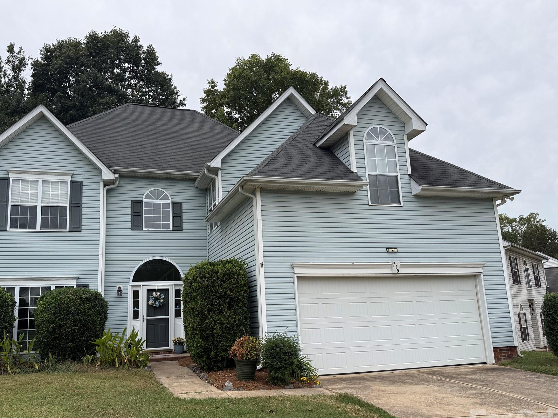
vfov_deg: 49.7
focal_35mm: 28
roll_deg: +2.1
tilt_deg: +11.0
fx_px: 451
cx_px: 246
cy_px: 228
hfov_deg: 63.2
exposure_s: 1/878
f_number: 1.78
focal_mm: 6.76
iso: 80
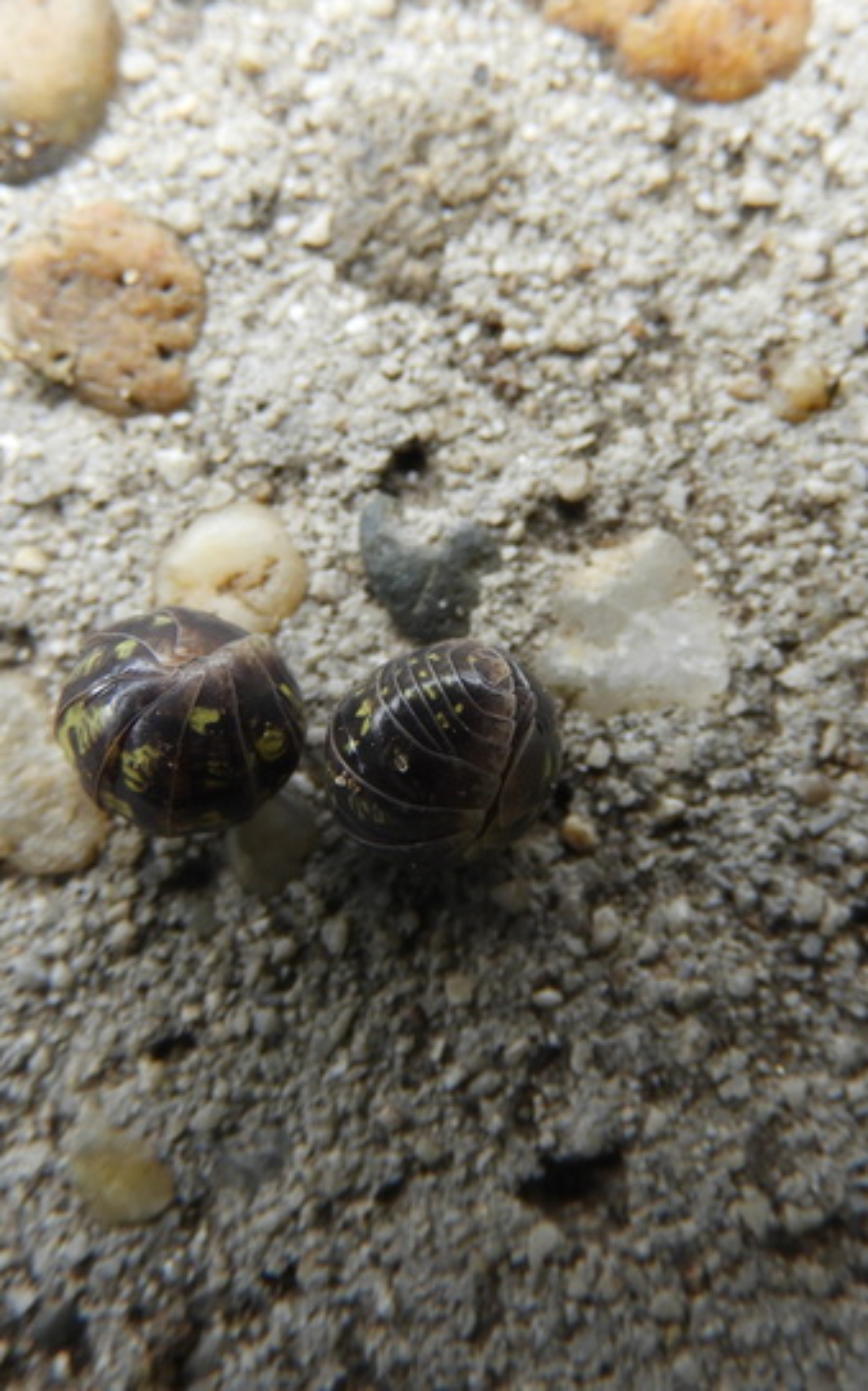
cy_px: 592
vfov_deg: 40.2
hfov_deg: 25.8
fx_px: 1894
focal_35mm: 50
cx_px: 437
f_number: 3.5
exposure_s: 1/60
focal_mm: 5.4
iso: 100
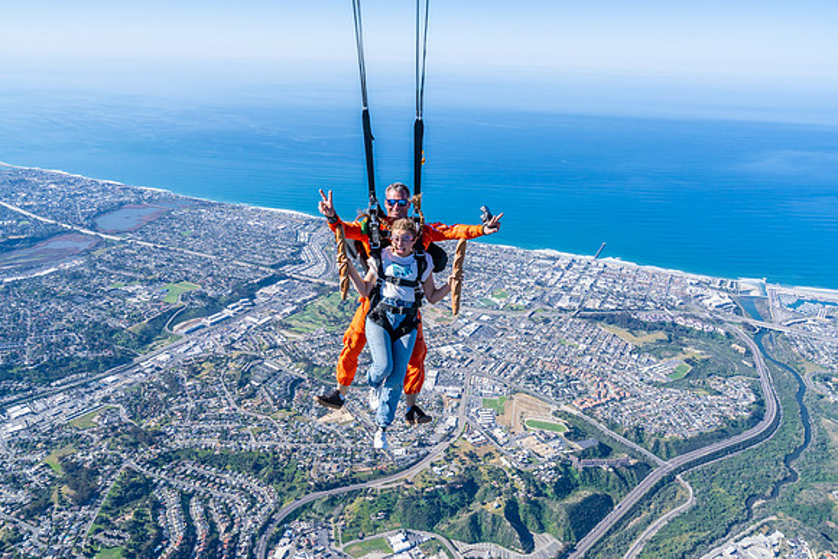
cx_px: 419
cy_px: 280
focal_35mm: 26
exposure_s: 1/1600
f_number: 10
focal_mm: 26
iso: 800
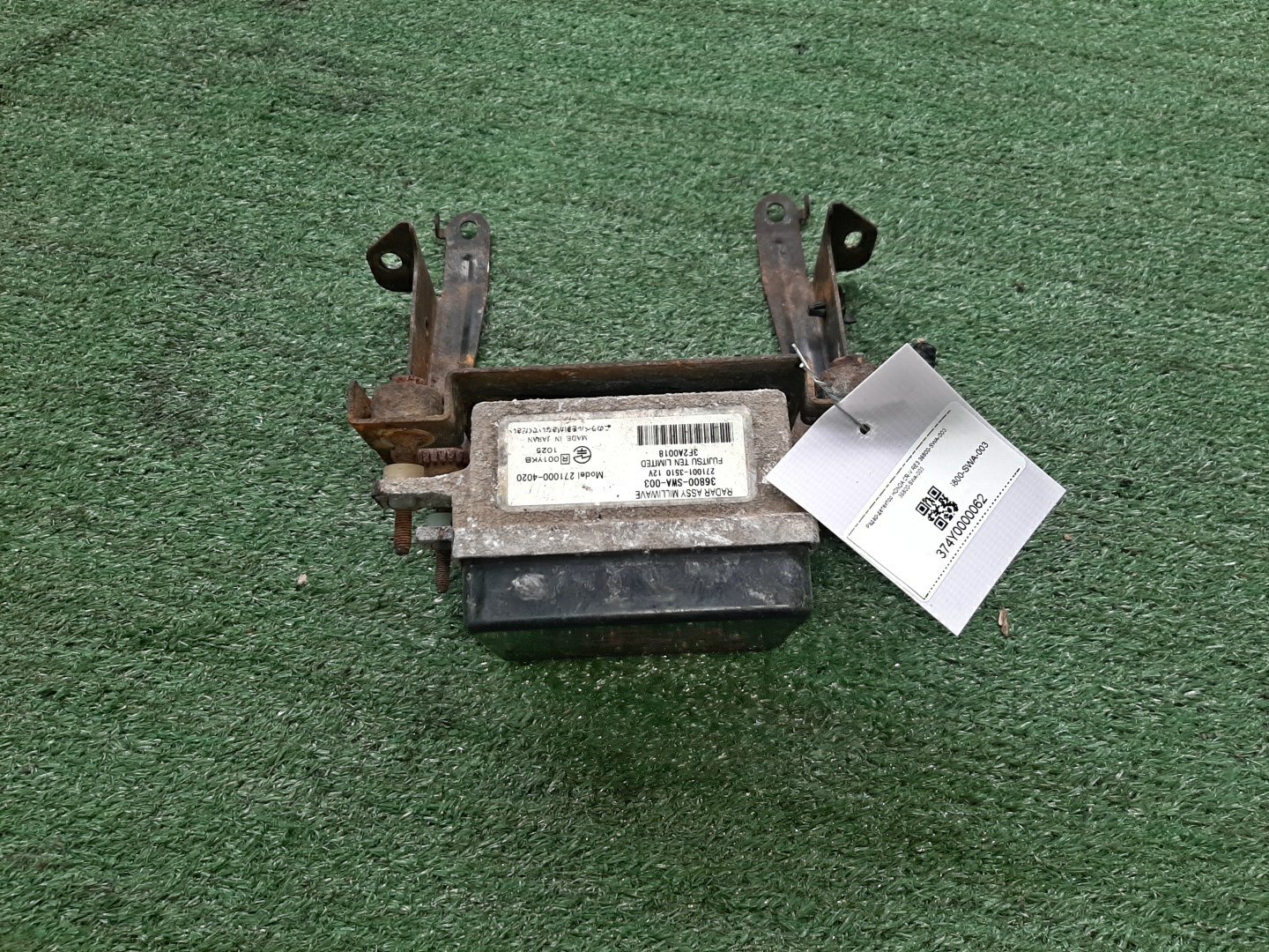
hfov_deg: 67.3
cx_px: 634
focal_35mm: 26
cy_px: 476
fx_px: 953
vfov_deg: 53.1
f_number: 1.7
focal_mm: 3.93
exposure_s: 1/100
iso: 72
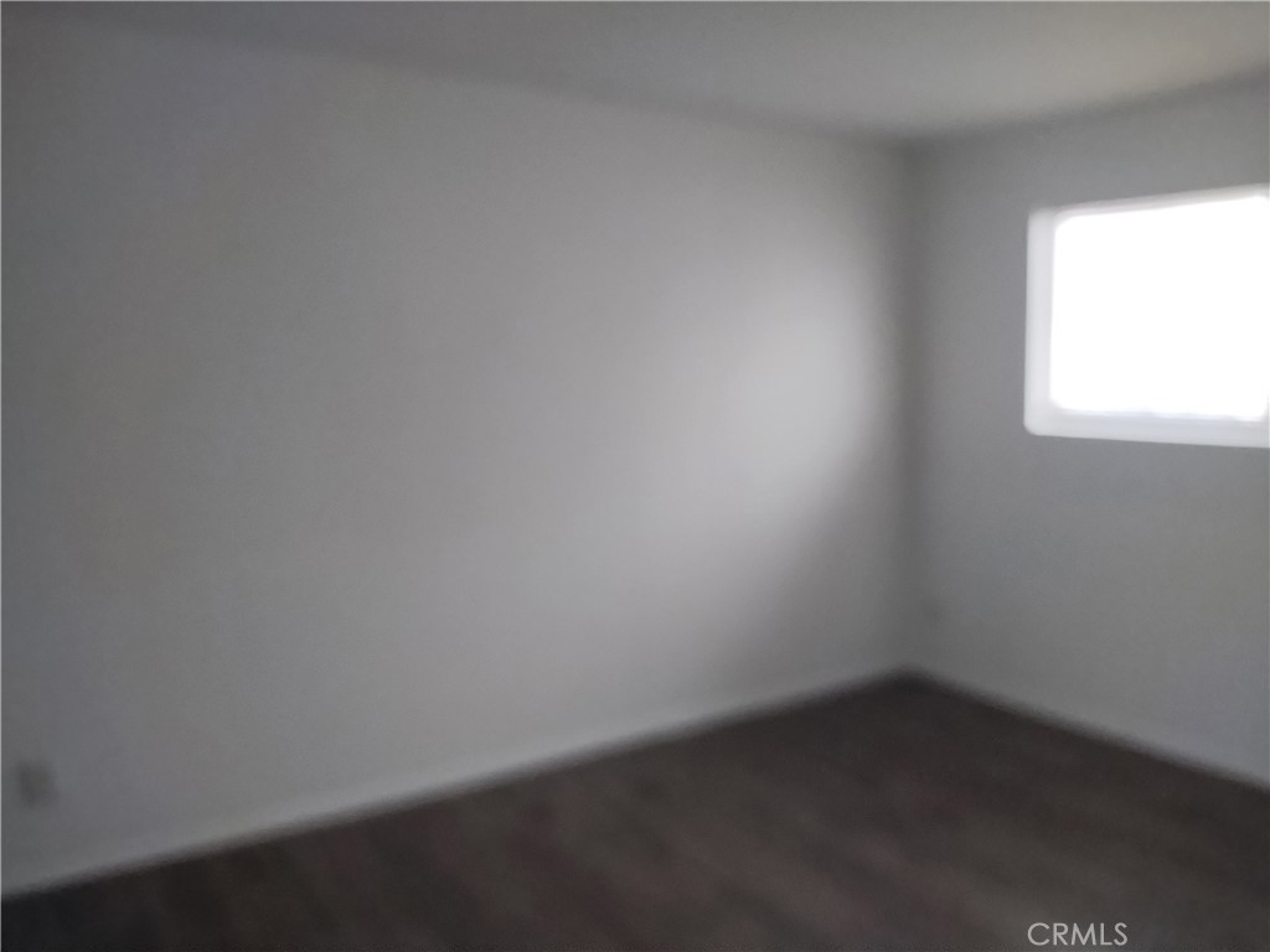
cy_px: 476
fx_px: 917
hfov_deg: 69.4
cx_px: 635
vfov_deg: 54.9
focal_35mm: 25
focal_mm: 4.71
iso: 122
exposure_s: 1/120
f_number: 1.7
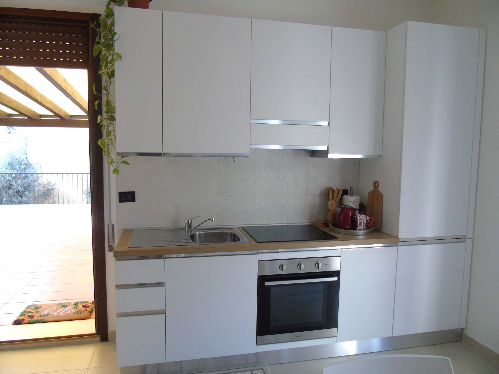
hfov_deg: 69.4
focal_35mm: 25
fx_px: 360
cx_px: 250
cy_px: 187
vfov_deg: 54.9
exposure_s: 1/160
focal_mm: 4.4
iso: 500
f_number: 3.4
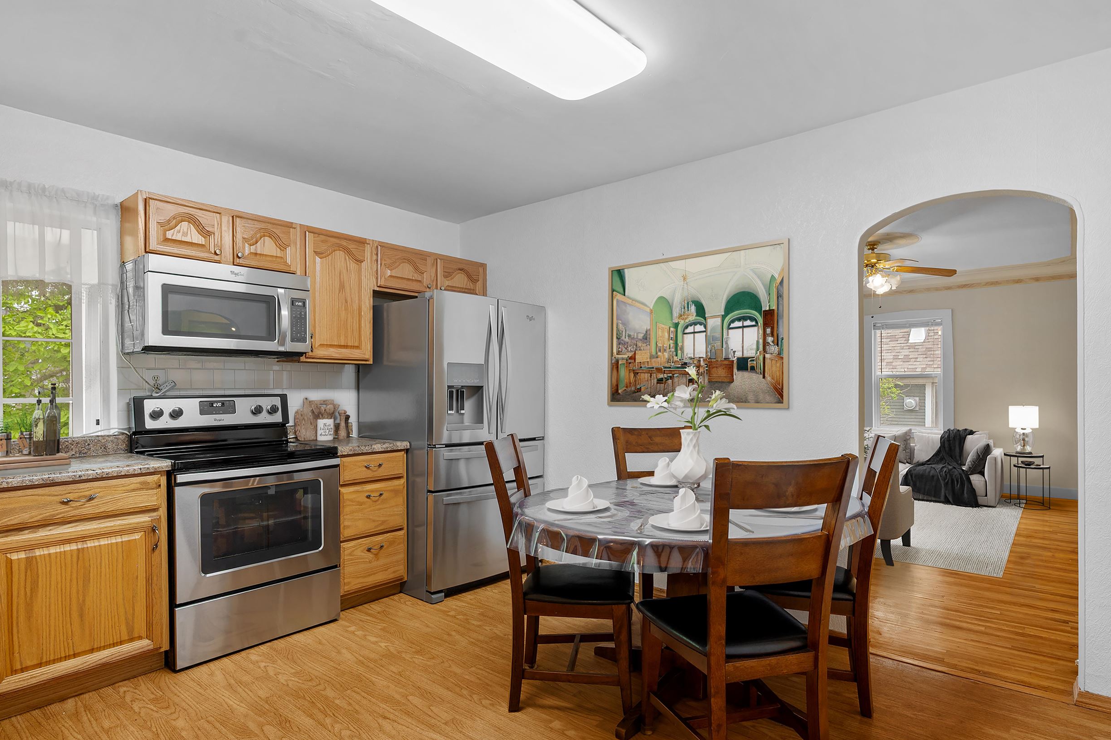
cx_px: 561
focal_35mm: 20
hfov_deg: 84.0
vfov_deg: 61.9
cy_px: 387
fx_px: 617
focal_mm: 16
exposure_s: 1
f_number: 8
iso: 100
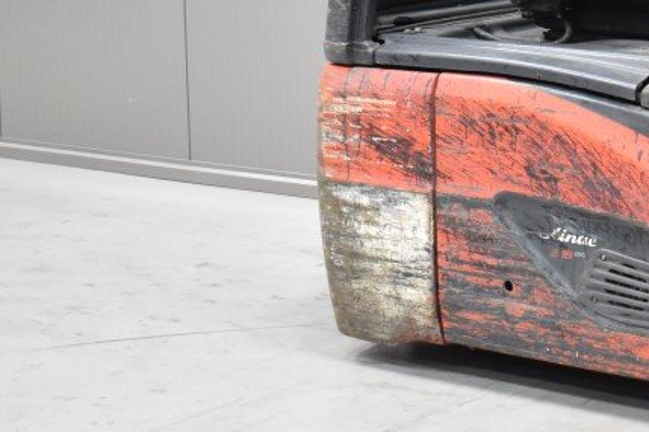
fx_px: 1738
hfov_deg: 19.8
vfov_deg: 13.9
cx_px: 787
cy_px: -54
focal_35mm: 96
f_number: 4.5
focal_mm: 23
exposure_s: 1/30
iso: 1600
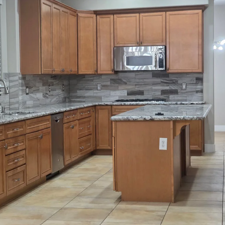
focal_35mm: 82
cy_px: 112
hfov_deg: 21.1
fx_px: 603
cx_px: 94
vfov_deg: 21.1
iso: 250
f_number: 2.4
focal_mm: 7.9
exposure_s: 1/40
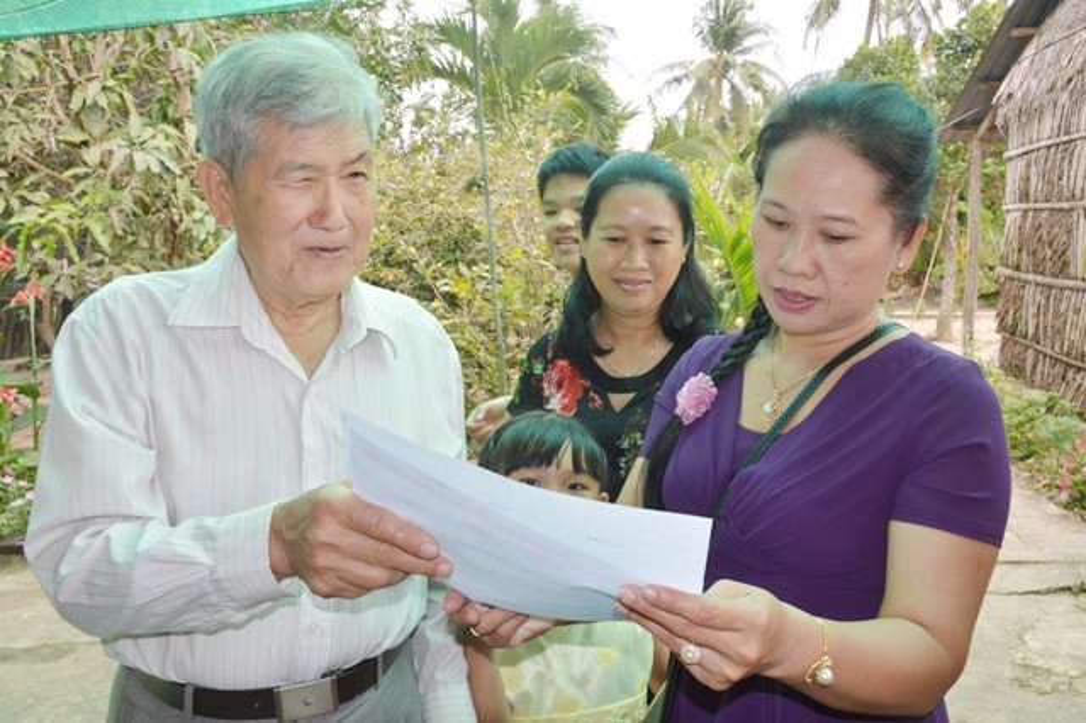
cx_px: 543
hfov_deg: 57.2
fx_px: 995
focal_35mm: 33
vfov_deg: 39.9
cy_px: 362
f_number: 10
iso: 800
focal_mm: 22
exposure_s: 1/200
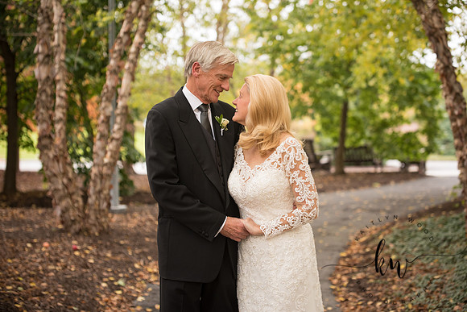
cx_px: 234
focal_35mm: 74
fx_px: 956
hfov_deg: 27.5
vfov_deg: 18.5
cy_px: 156
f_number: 2.8
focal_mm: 70
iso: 800
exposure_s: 1/200
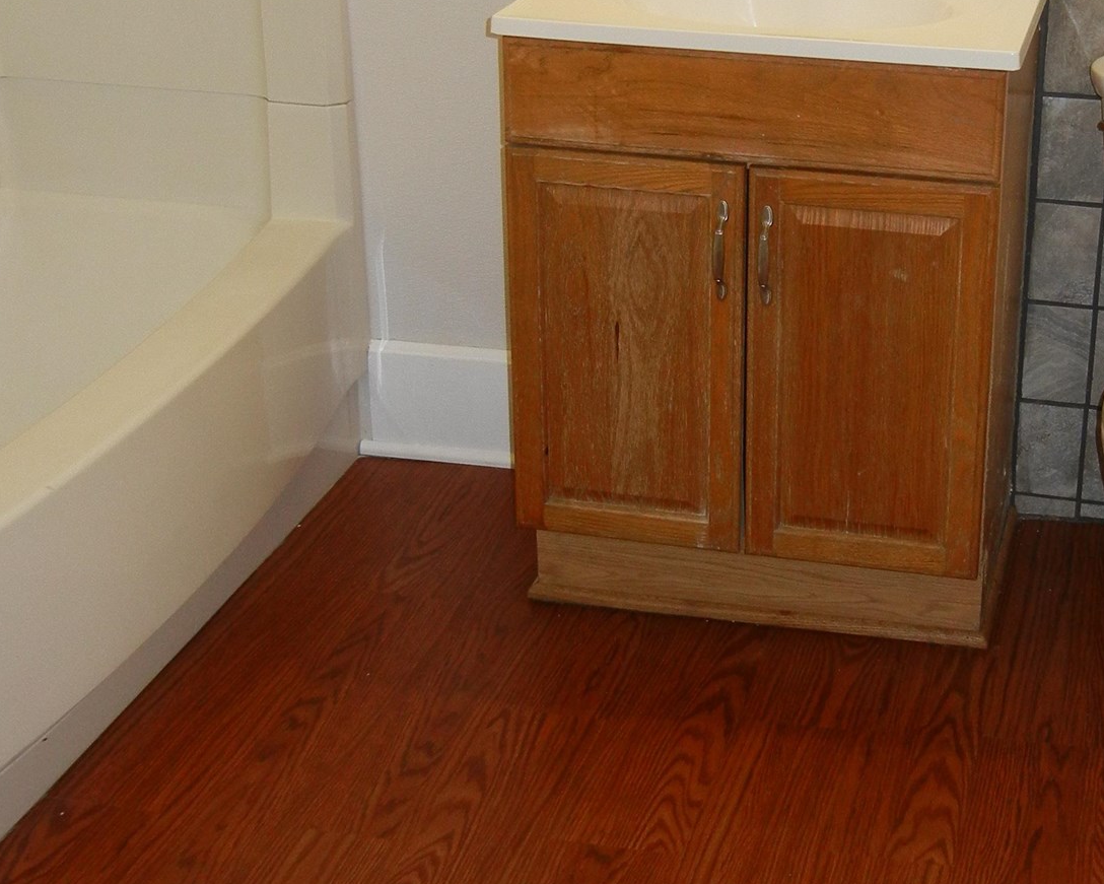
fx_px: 2026
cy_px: 294
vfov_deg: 24.5
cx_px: 776
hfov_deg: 30.1
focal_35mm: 62
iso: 200
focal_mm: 5.4
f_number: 3.5
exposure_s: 1/30
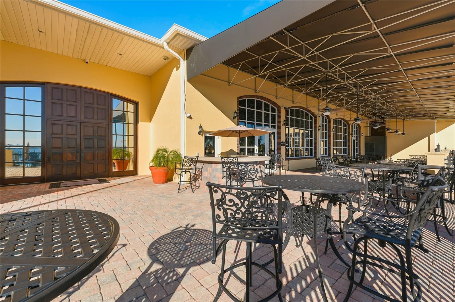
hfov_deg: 100.5
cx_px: 228
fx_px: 189
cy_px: 151
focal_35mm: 15
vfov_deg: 77.2
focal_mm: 10
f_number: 7.1
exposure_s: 1/4000
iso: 100
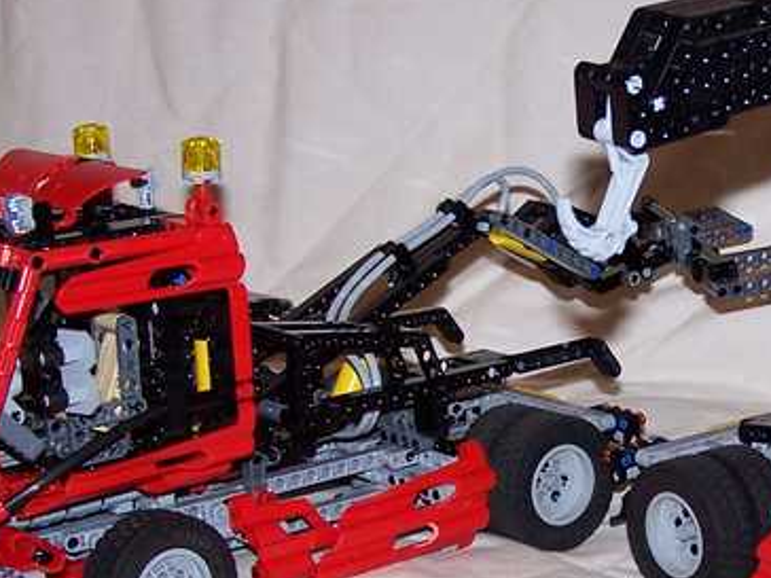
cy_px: 349
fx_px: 1960
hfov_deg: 21.9
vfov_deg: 16.8
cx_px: 659
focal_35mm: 88
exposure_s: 1/60
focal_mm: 6.7
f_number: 2.8
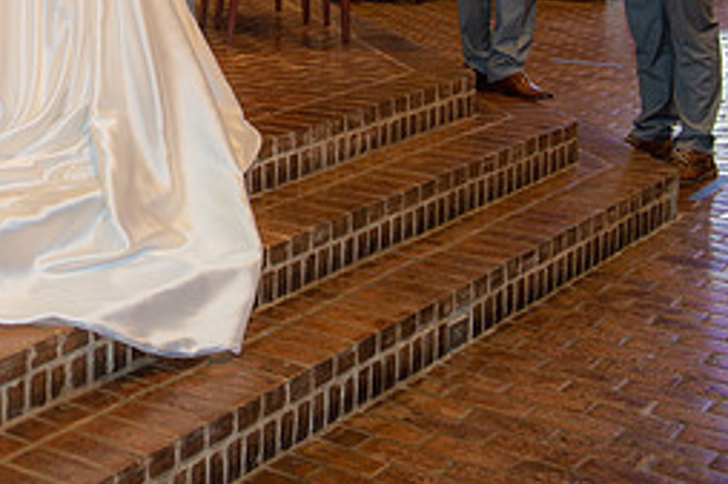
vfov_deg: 18.0
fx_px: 1475
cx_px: 11
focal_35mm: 73
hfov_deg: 26.4
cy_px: -46
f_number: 3.5
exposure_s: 1/125
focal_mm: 32
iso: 1250
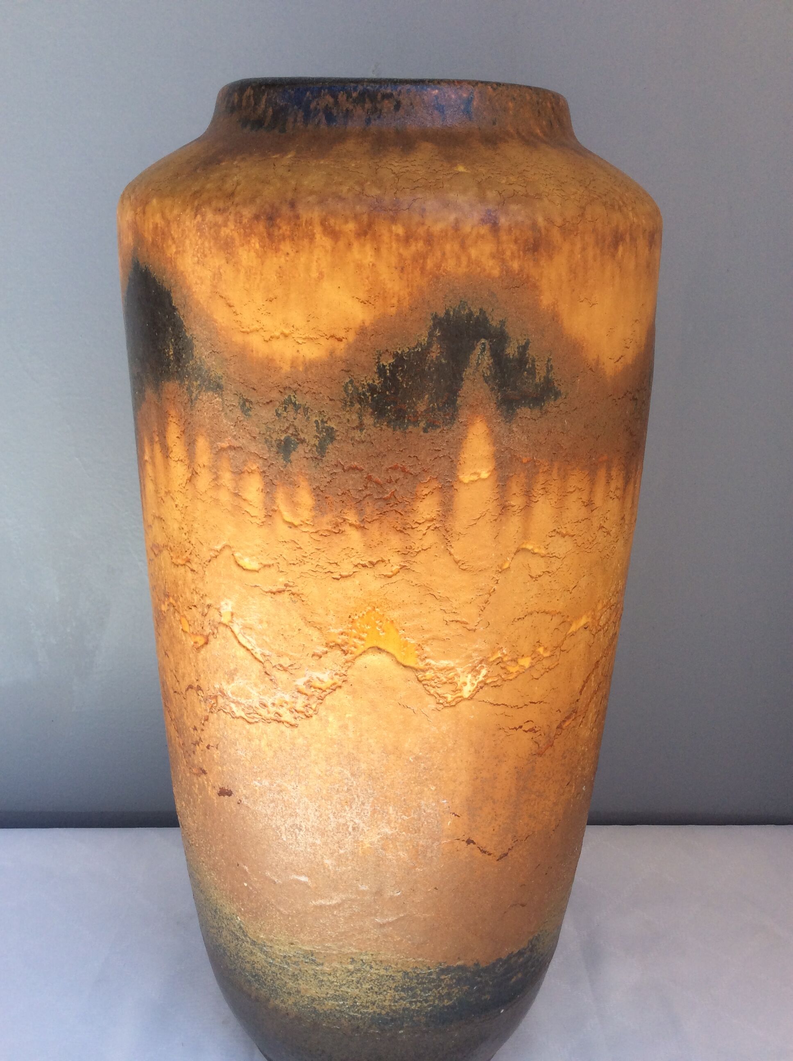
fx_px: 980
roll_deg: -1.0
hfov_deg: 44.1
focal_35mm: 32
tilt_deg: -14.8
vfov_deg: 56.9
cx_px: 396
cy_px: 530
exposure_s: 1/319
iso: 32
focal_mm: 3.3
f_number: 2.4
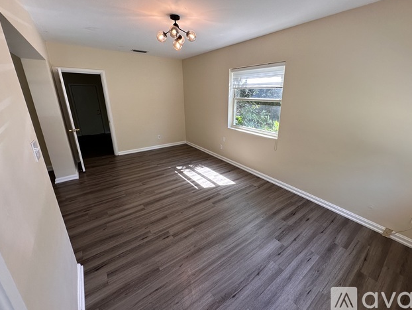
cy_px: 147
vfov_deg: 81.7
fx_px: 179
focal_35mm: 15
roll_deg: -0.6
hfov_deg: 98.1
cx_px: 217
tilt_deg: -17.3
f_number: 2.2
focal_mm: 2.22
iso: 64
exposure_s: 1/120
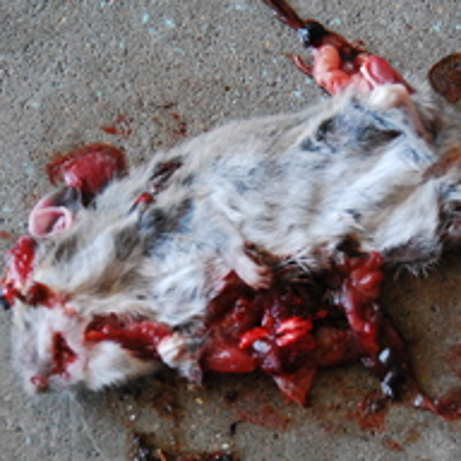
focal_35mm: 200
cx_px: 360
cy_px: 245
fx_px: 3013
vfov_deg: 8.7
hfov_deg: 8.7
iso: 1600
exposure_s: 1/125
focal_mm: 50
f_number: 4.5
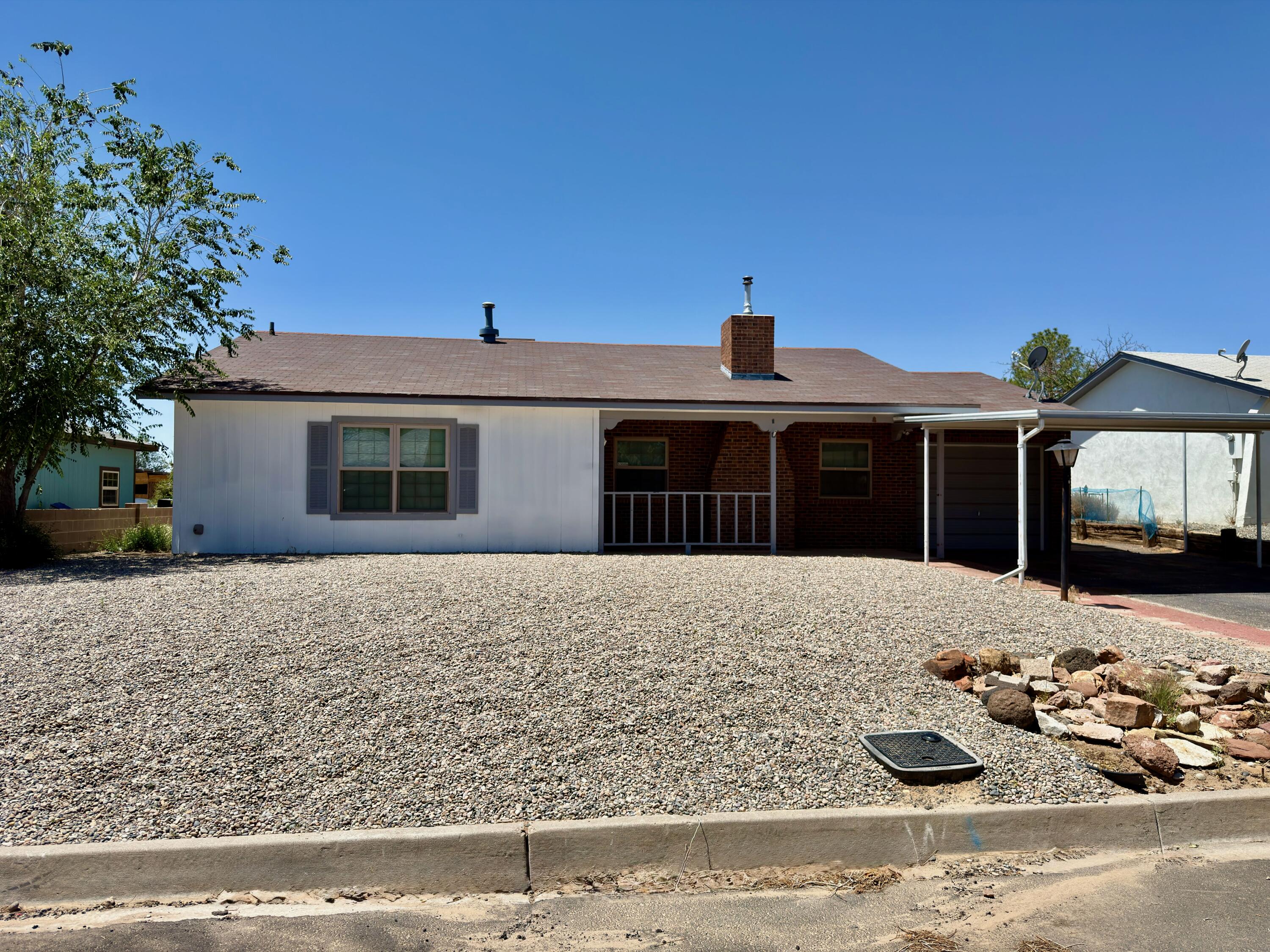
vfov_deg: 56.8
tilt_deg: +0.9
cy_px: 476
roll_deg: -0.3
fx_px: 881
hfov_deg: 71.6
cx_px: 635
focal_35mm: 24
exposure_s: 1/4926
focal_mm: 6.76
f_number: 1.78
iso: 64
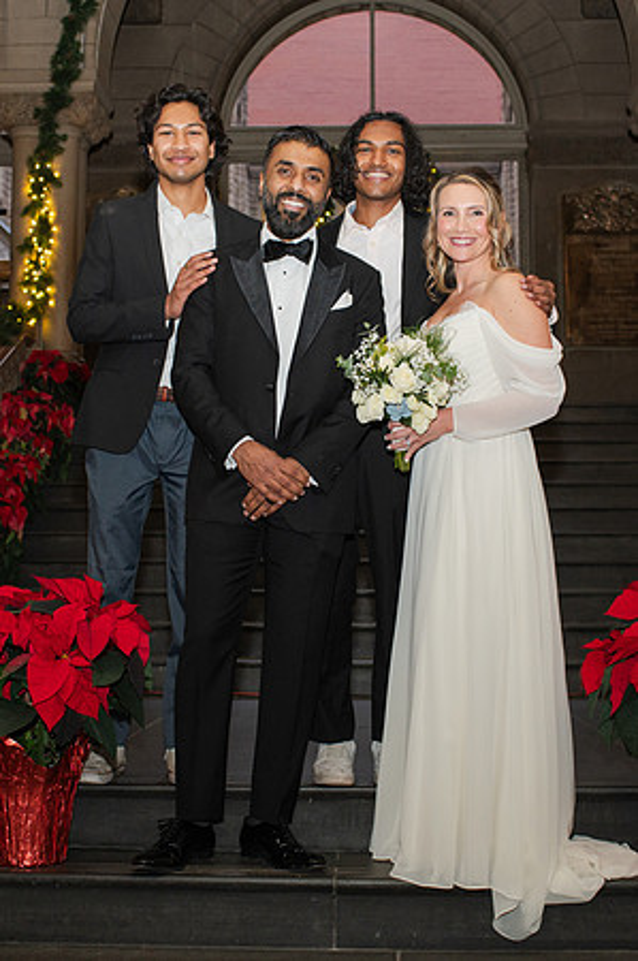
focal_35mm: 53
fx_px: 1405
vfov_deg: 37.7
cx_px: 319
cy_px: 480
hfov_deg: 25.6
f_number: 4
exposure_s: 1/200
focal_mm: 35
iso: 1000
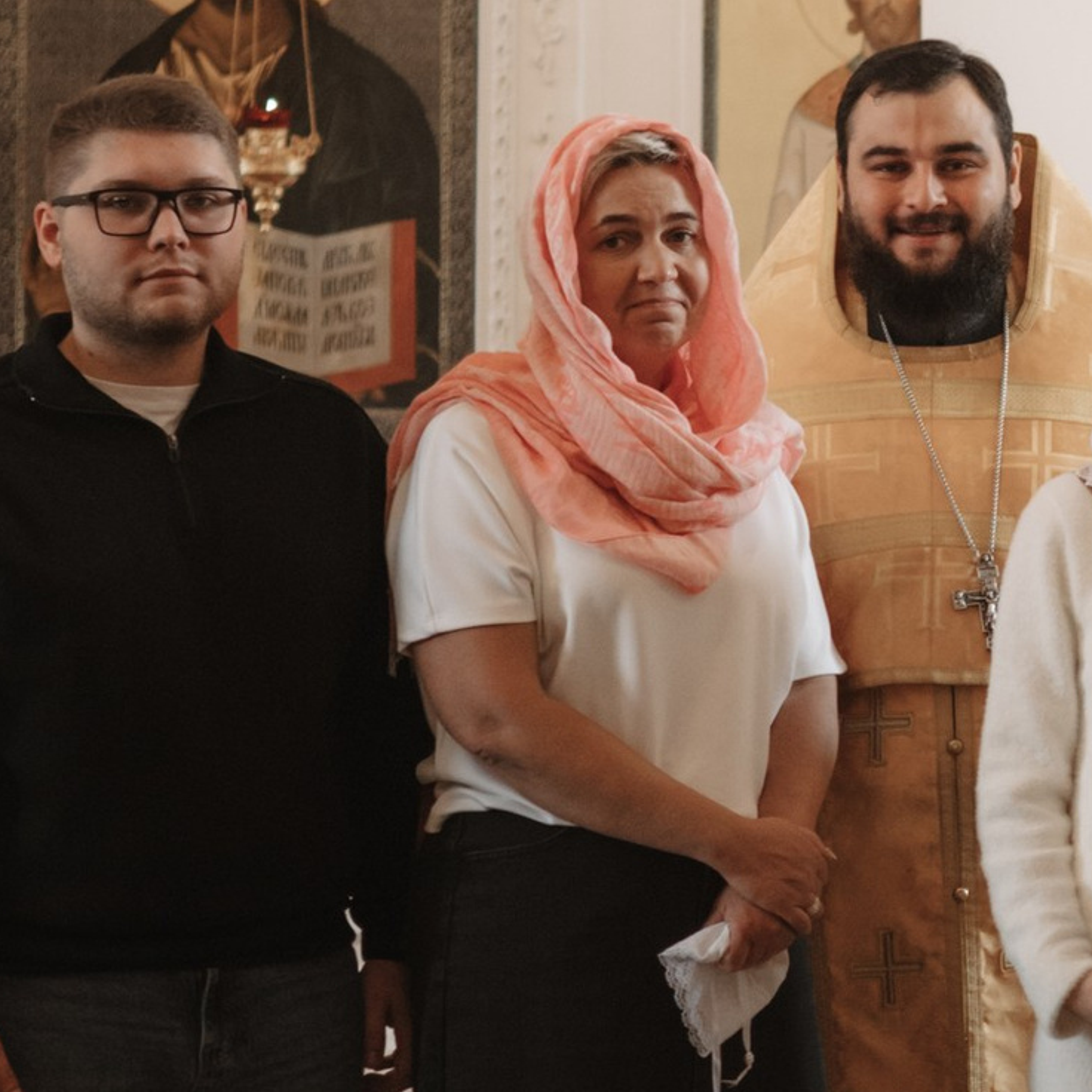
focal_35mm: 155
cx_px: 1688
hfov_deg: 10.8
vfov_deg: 11.2
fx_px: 5532
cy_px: 198
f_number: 1.8
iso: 640
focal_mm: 35
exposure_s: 1/320
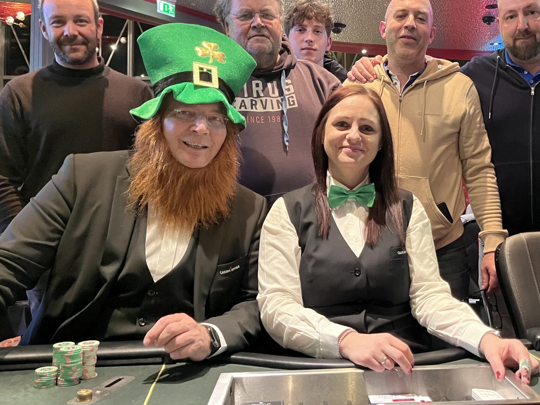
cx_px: 350
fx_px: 608
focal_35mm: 39
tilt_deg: +3.3
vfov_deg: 36.5
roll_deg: +0.6
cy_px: 142
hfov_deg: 47.3
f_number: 1.6
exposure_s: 1/25
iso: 500
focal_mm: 5.1
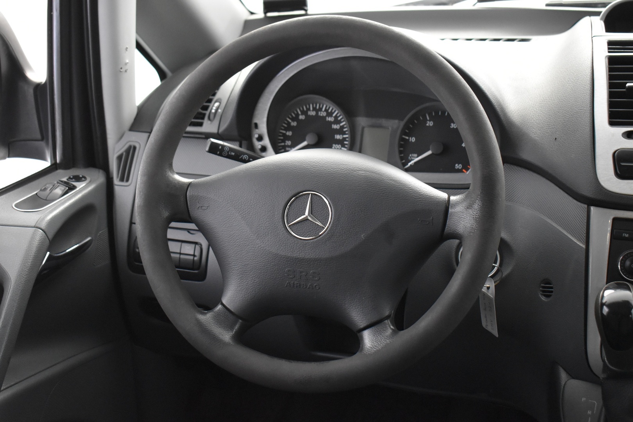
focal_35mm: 51
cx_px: 316
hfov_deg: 38.9
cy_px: 211
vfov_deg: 26.5
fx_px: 897
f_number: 4.5
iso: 3200
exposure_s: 1/10
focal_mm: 34
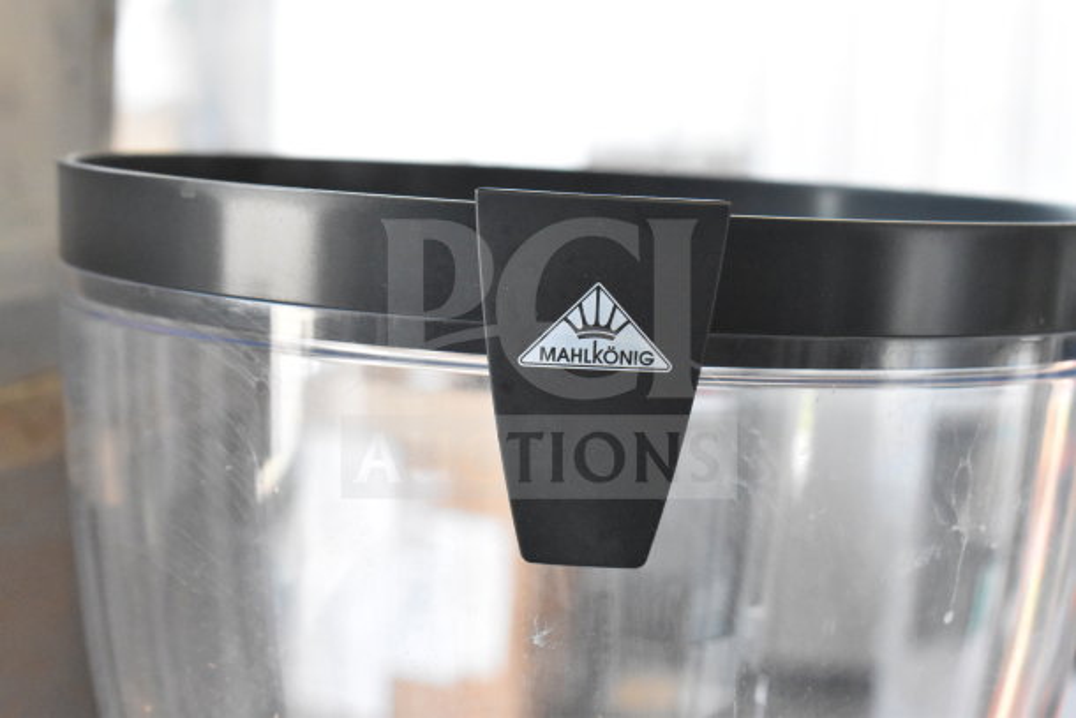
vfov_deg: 16.6
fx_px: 2466
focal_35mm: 82
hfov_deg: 24.6
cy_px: 359
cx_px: 538
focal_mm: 55
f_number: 8
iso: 6400
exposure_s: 1/250
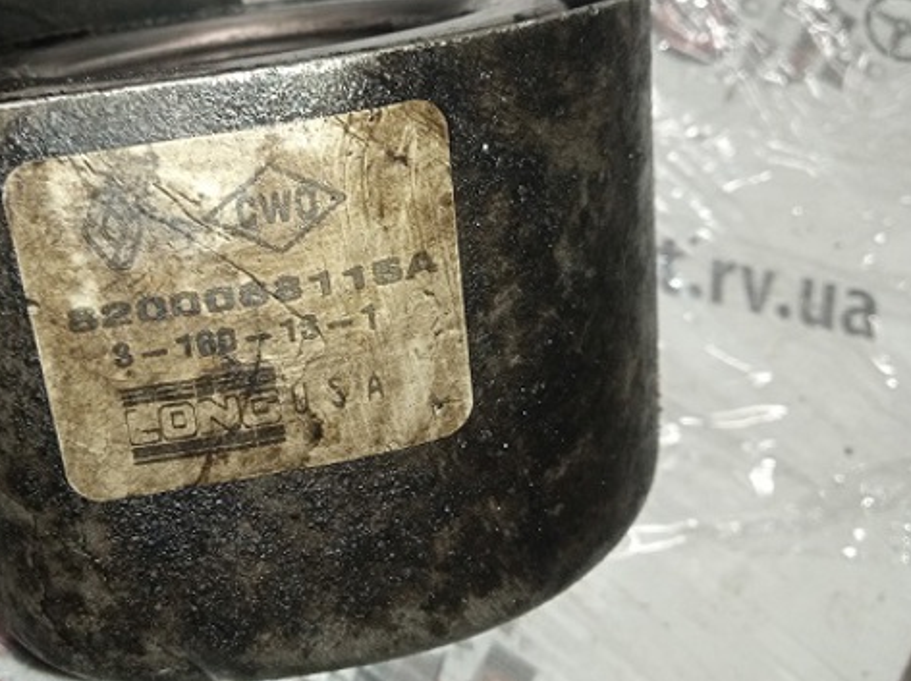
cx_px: 313
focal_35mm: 38
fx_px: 999
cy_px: 292
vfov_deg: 37.6
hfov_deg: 48.3
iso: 299
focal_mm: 3.43
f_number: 2.2
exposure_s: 1/33.3
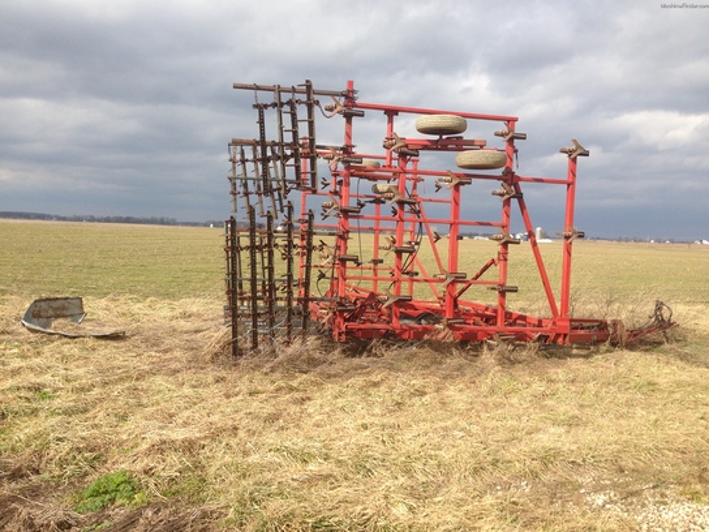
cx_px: 354
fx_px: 676
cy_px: 266
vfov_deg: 42.9
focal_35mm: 33
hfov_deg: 55.4
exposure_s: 1/1642
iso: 50
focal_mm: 4.13
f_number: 2.4
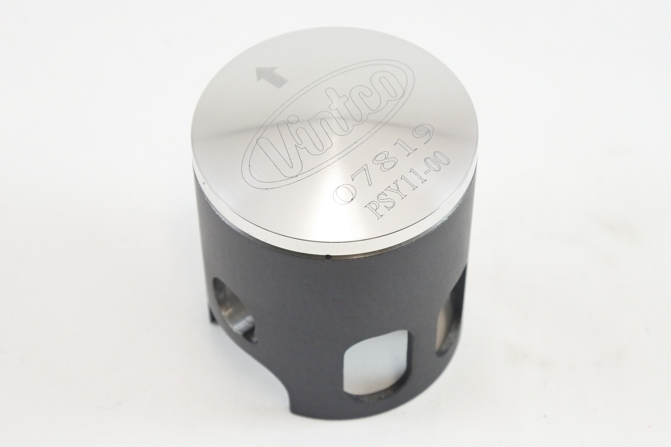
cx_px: 336
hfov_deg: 31.4
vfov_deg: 21.2
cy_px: 224
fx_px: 1193
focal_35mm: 64
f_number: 5
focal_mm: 24
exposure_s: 1/125
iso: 800
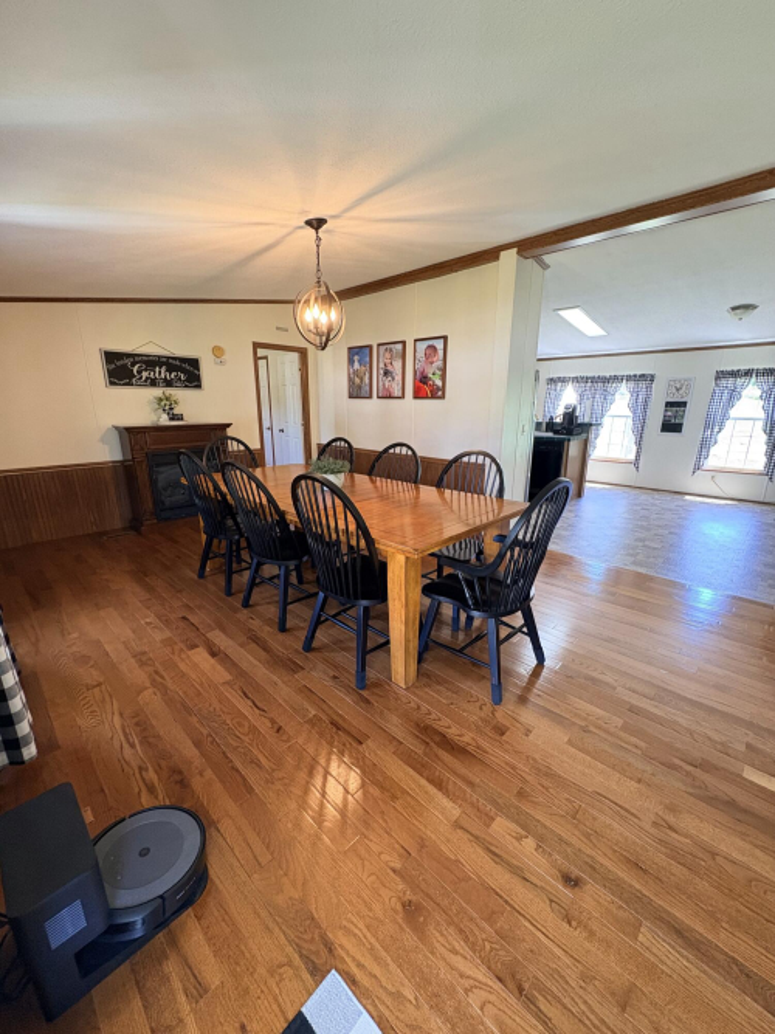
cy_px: 517
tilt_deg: -15.3
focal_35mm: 14
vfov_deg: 102.1
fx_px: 418
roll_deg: -0.4
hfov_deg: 85.7
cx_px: 388
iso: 320
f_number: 2.2
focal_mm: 2.22
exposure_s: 1/60
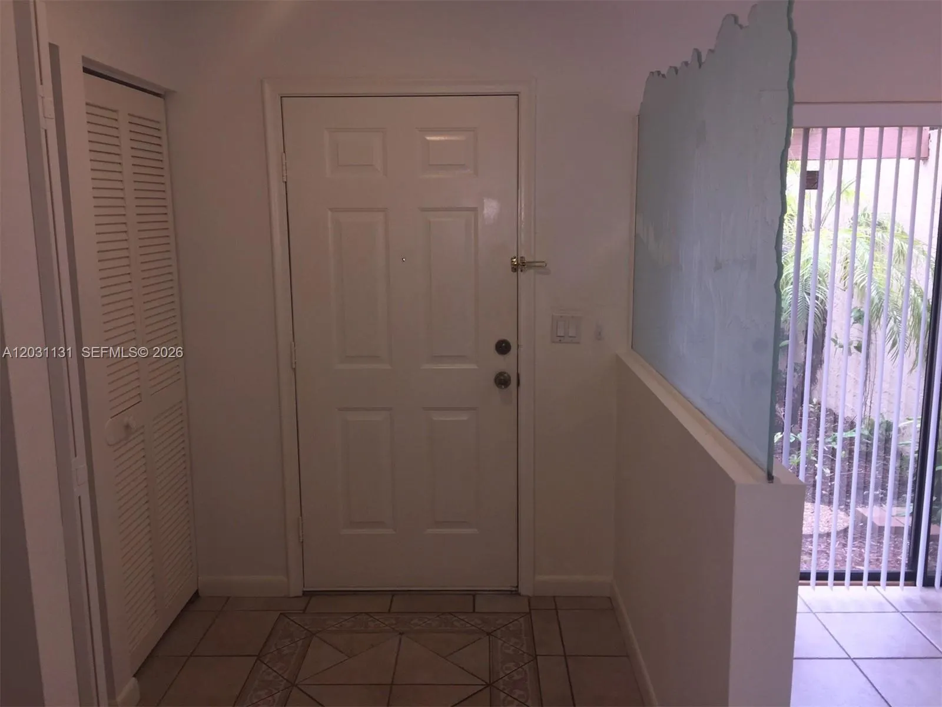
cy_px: 354
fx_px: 789
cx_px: 471
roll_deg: +0.2
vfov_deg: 48.2
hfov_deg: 61.7
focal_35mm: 29
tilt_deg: -9.4
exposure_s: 1/32
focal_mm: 4.15
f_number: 2.2
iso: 32
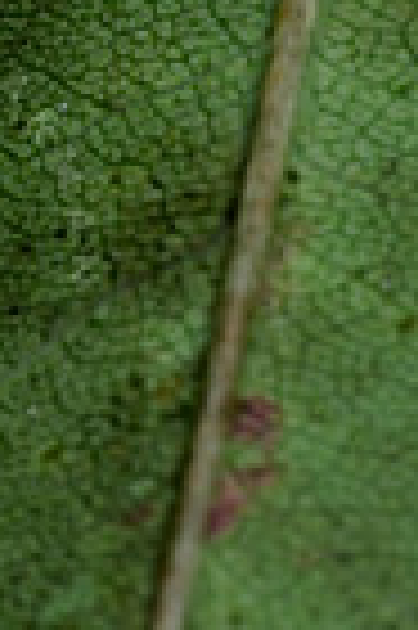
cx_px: -175
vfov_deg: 4.7
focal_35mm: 435
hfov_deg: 3.1
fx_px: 7594
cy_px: -155
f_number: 36
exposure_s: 1/250
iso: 64
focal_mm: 105
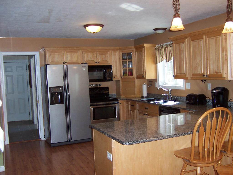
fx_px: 242
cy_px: 88
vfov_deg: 39.7
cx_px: 116
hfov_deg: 51.4
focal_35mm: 36
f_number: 2.8
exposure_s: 1/60
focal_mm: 5.6
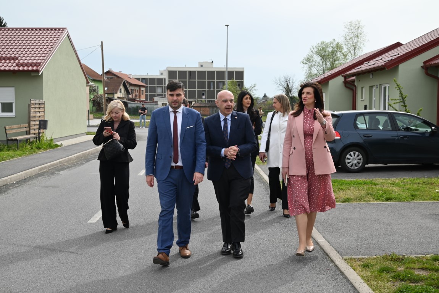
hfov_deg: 44.5
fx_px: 537
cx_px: 220
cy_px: 146
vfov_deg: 30.5
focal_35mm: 44
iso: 100
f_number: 6.3
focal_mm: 44
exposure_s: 1/320
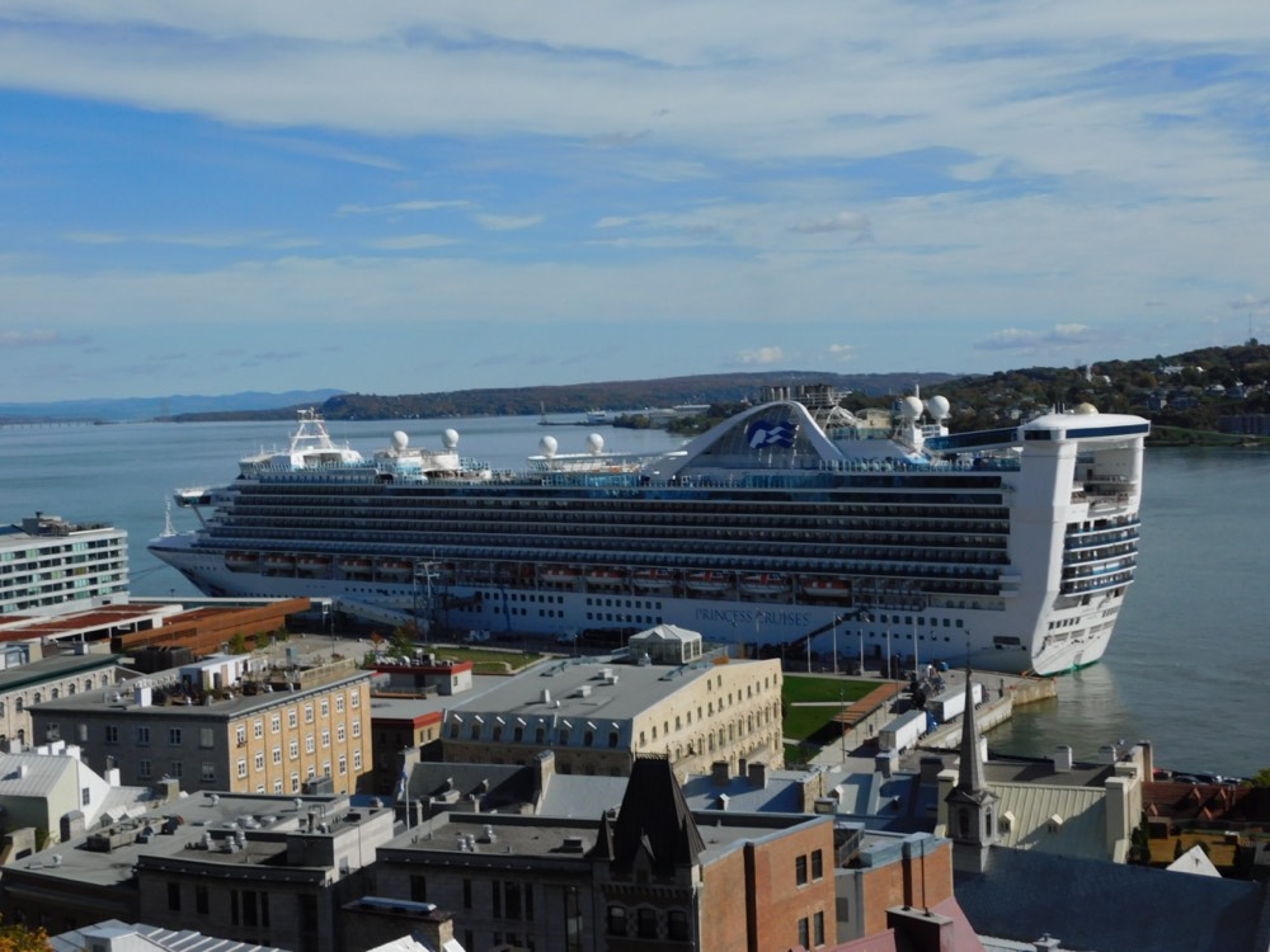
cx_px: 635
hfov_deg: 37.5
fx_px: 1871
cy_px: 476
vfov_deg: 28.6
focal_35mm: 51
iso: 125
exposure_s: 1/640
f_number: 7.6
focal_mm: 9
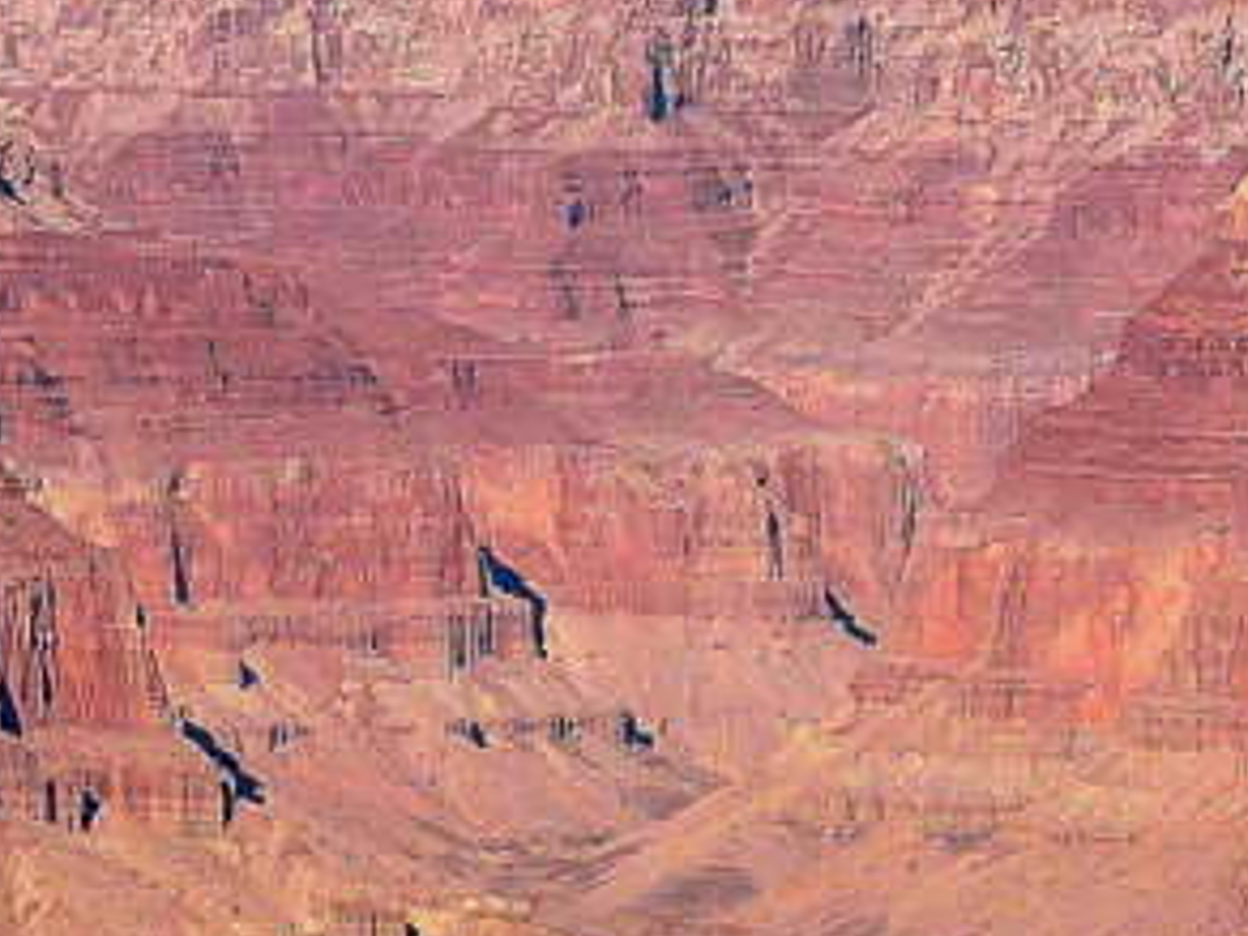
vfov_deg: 3.6
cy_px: 1094
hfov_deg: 4.7
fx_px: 15070
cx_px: 547
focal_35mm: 418
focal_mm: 19.4
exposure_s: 1/1000
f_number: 5.3
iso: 100
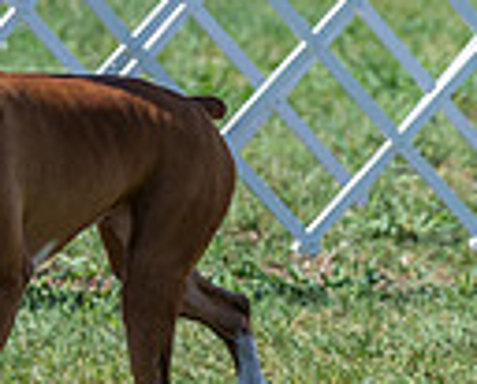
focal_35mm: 676
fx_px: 9565
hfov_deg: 2.9
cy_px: -71
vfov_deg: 2.3
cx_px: 307
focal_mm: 137
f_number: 4
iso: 100
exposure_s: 1/1000
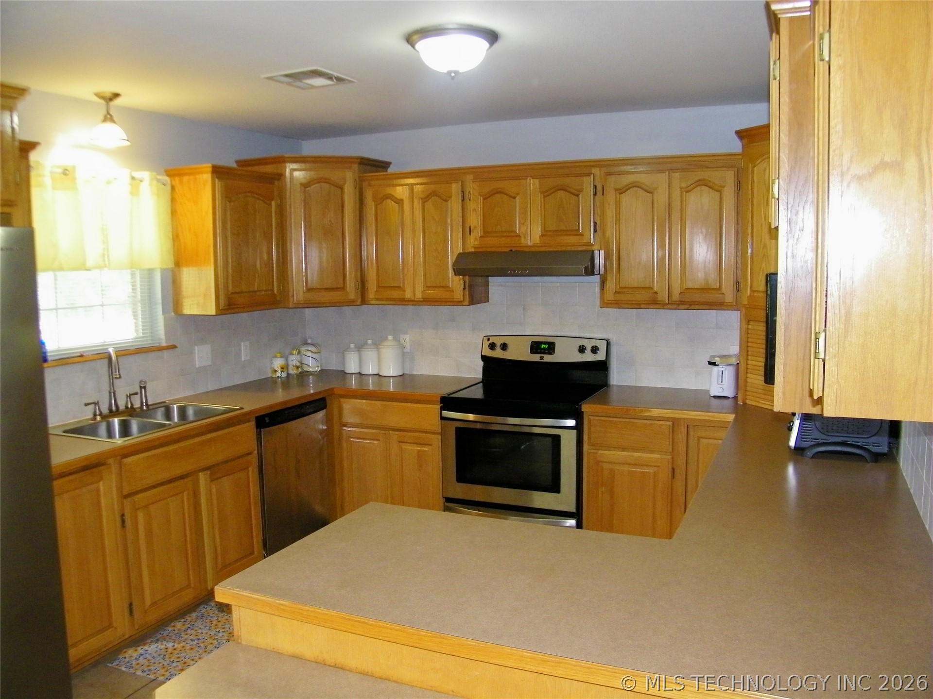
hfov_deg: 63.4
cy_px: 350
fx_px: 755
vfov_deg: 49.7
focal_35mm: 28
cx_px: 466
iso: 200
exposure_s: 1/30
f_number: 3.5
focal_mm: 5
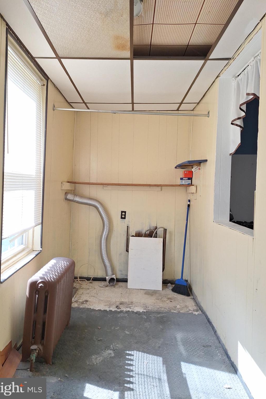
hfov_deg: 53.1
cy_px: 199
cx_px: 131
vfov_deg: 73.7
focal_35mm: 24
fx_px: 266
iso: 25
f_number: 1.8
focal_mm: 5.54
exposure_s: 1/132
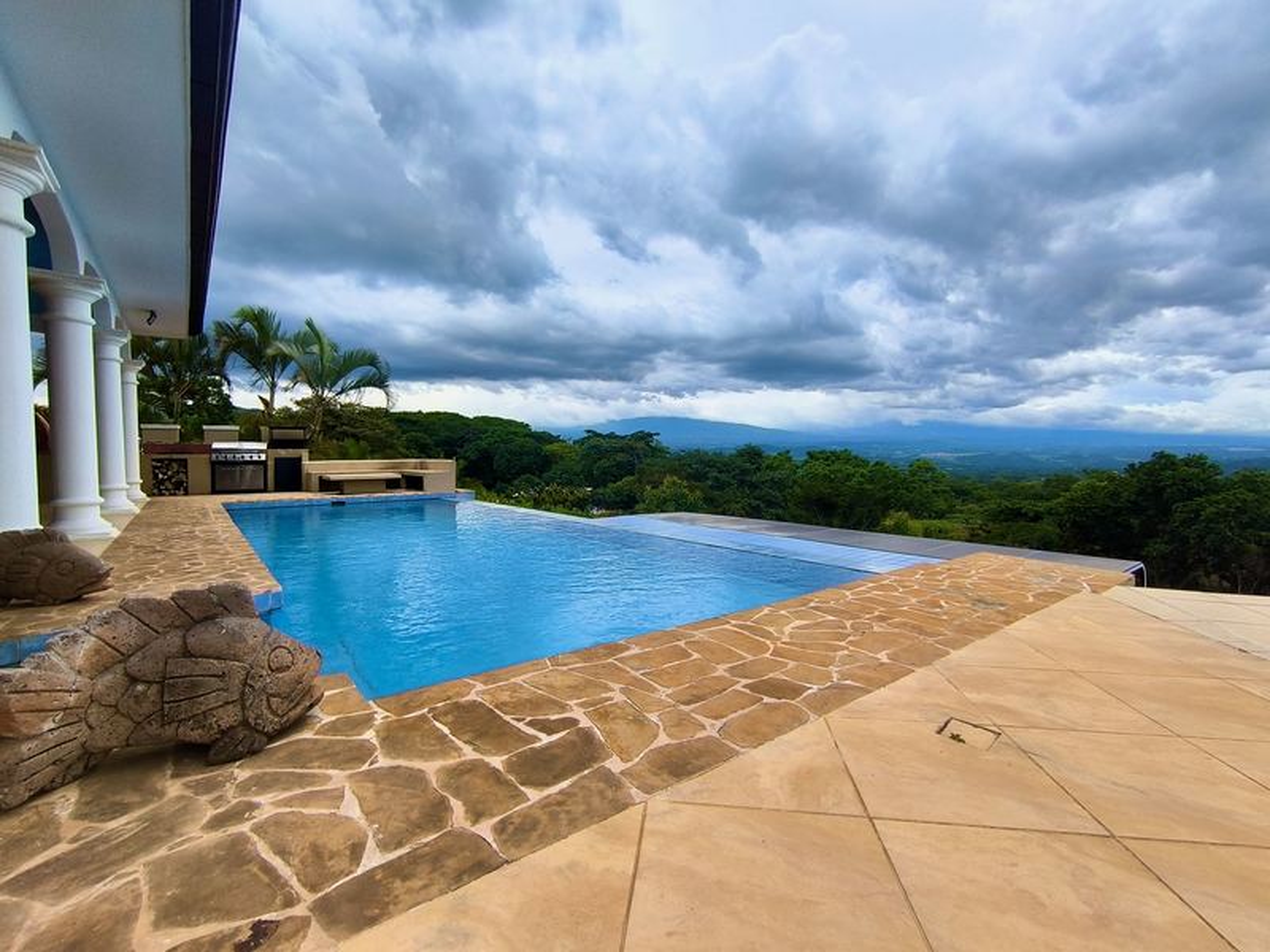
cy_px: 476
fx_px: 587
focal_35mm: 16
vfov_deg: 78.1
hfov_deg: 94.5
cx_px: 635
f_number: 2.2
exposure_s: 1/2998
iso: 50
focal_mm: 1.65
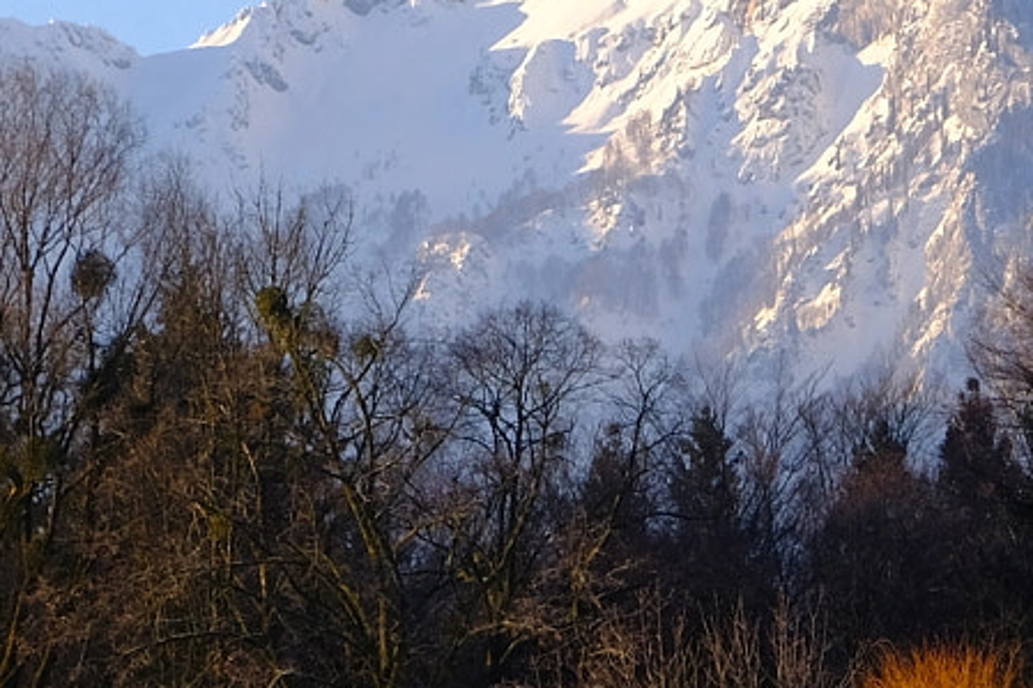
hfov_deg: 7.0
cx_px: 598
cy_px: 327
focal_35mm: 296
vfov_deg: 4.6
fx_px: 8490
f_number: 9
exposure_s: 1/280
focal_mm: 55
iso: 500
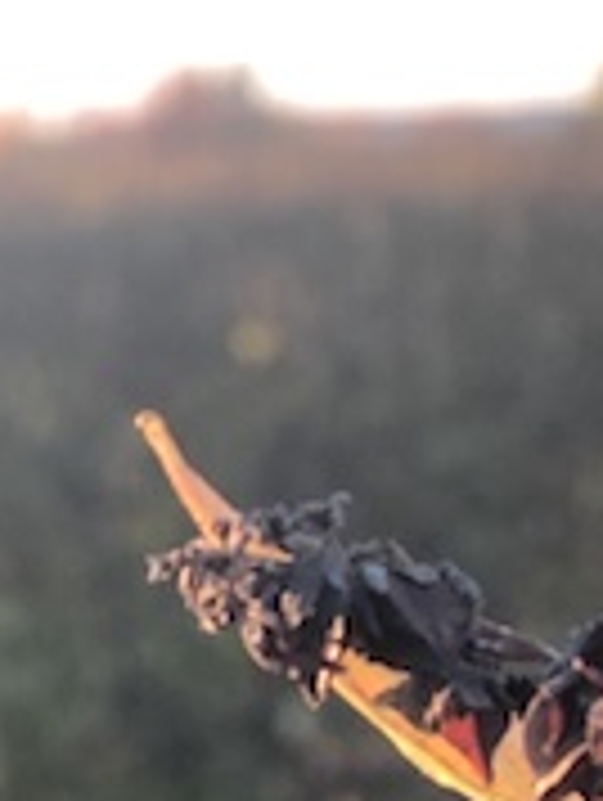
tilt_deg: -6.8
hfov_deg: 5.4
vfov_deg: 7.1
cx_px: 765
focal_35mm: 276
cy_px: 927
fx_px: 6395
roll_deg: +4.5
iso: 20
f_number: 2.8
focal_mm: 6.6
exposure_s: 1/60
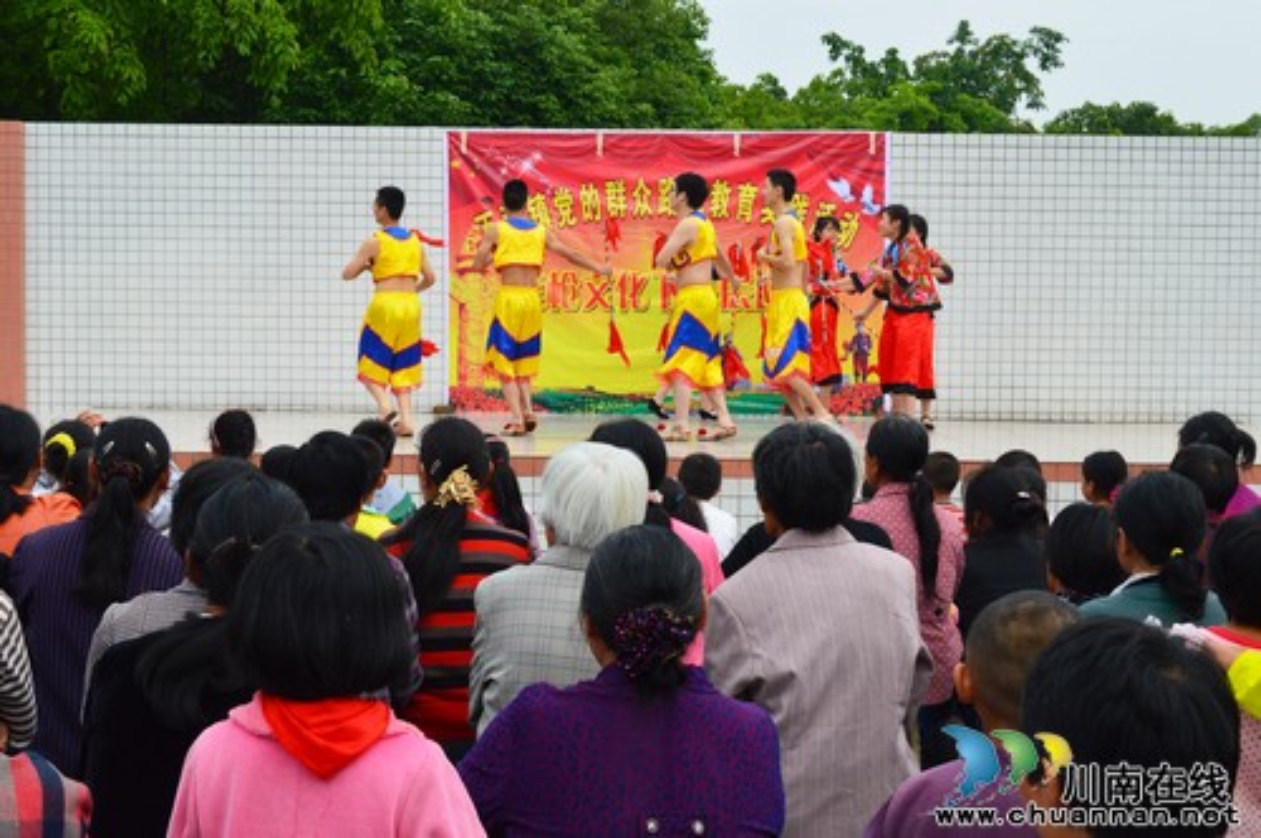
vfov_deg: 26.4
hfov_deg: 38.9
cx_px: 630
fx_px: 1784
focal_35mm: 51
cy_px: 419
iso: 400
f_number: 10
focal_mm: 34
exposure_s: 1/320
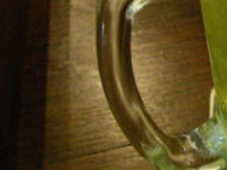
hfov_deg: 17.2
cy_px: -19
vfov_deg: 13.5
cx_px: 297
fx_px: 702
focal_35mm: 107
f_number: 3.3
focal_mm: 6.3
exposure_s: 1/4
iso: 400
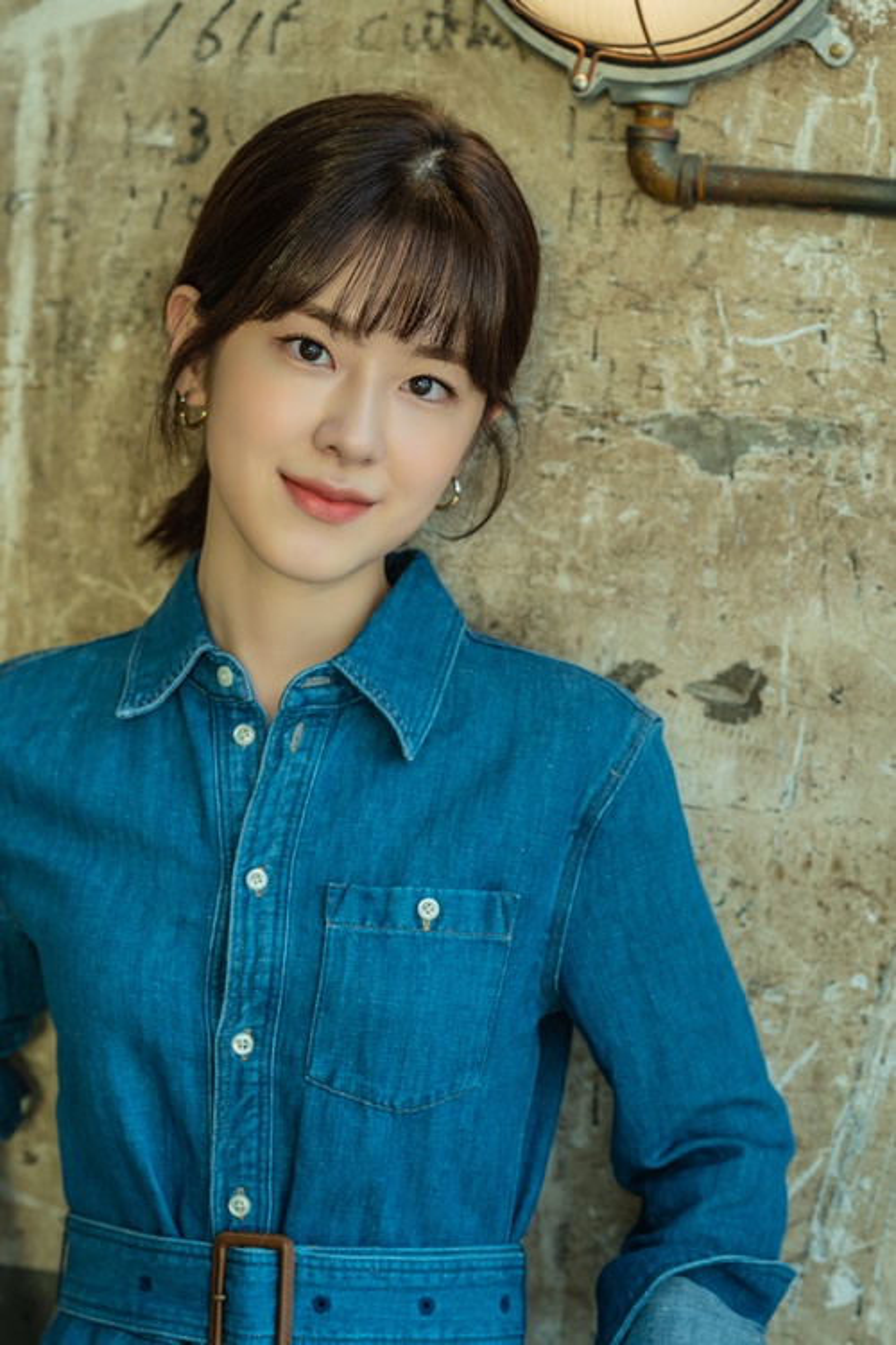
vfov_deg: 23.9
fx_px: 3173
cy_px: 672
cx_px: 448
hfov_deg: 16.1
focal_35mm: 85
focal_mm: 85
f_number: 4
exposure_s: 1/200
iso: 200
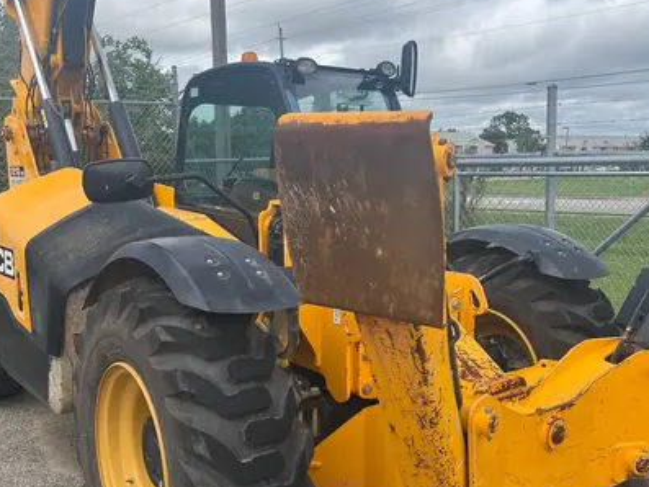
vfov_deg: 39.7
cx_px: 288
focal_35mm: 36
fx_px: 675
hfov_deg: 51.2
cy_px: 261
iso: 50
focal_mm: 5.1
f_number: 1.6
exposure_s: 1/2101
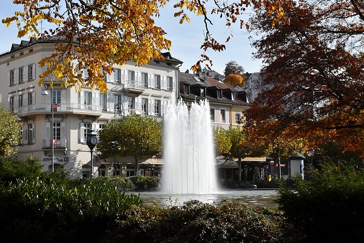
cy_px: 122
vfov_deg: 21.6
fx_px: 637
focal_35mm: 63
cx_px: 182
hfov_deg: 31.9
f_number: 9
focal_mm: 42
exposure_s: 1/8000
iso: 1600
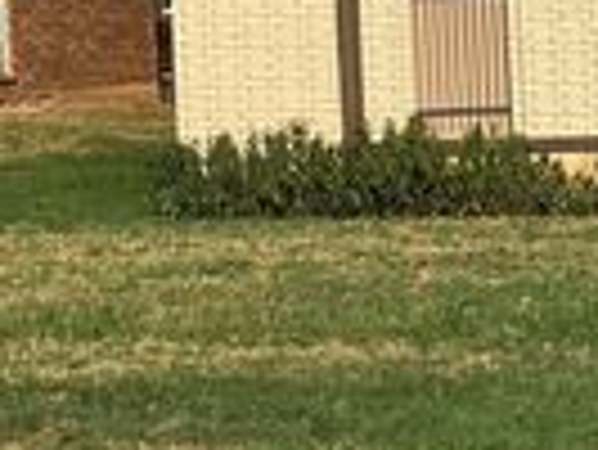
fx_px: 1885
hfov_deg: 15.8
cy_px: 133
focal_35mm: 109
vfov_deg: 13.6
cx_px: 1016
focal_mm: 3
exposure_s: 1/2227
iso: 25
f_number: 1.8
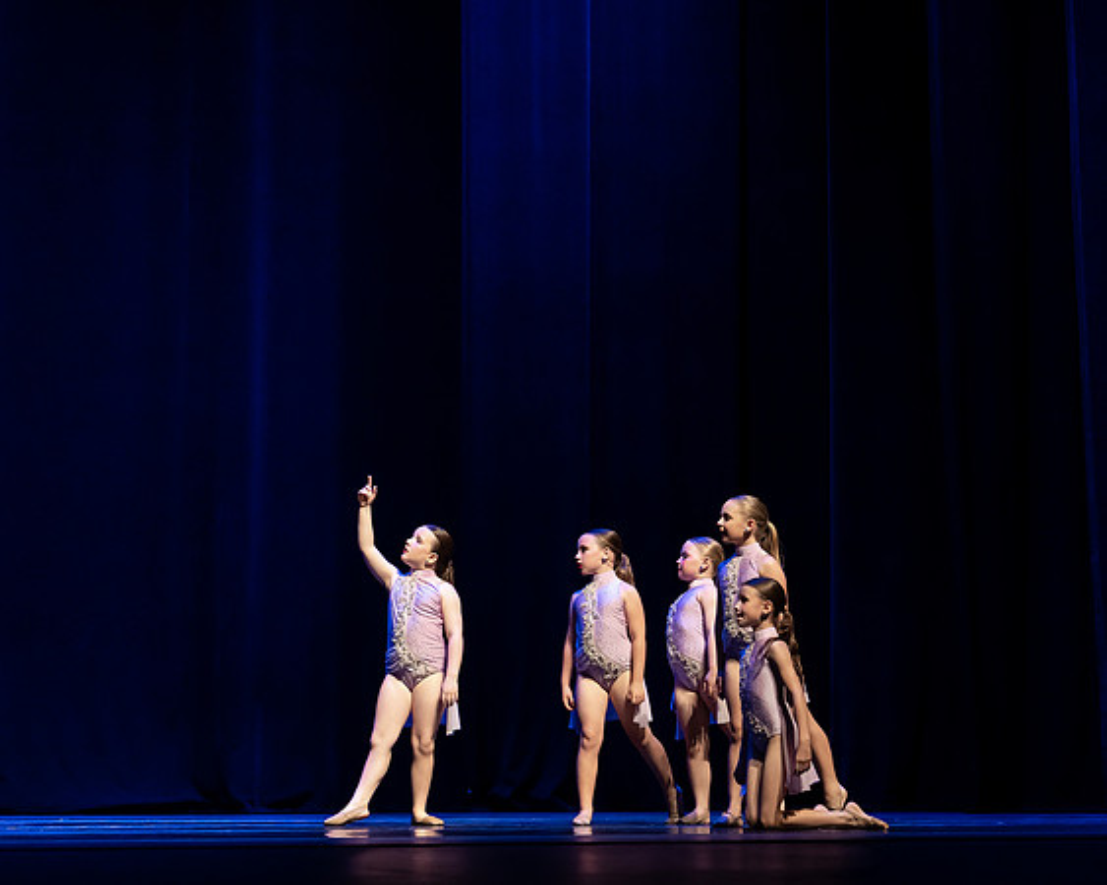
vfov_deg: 17.4
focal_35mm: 88
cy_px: 349
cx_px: 679
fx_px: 2892
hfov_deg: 21.6
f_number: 2.8
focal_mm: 47
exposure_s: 1/640
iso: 3200
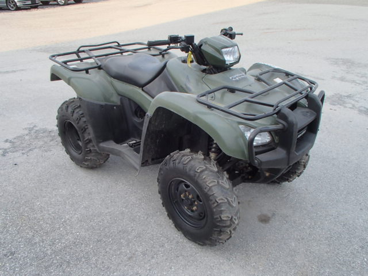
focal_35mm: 28
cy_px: 138
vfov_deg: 49.7
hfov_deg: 63.4
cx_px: 184
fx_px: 298
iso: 160
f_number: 3.9
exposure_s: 1/60
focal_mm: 5
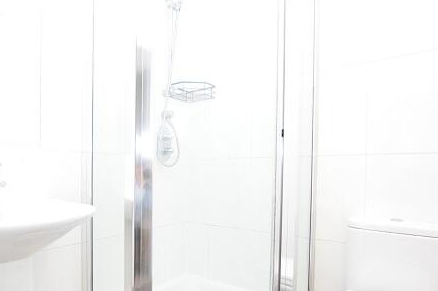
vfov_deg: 56.3
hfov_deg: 77.6
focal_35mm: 22
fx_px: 267
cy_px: 186
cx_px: 172
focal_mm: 10
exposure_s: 1/60
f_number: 4
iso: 800
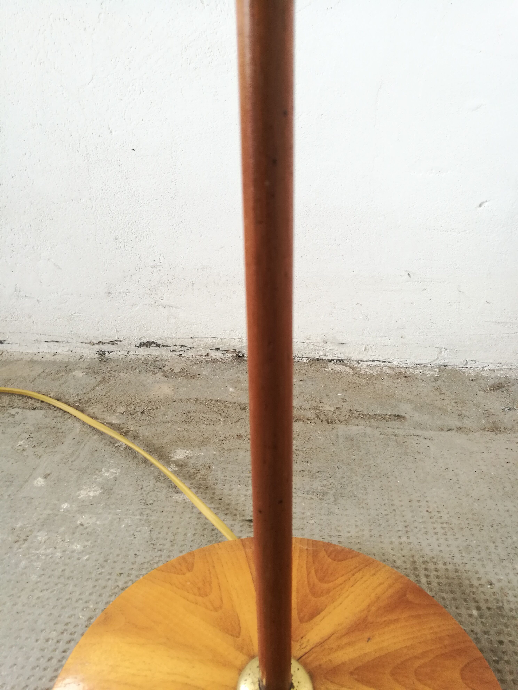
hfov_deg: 51.4
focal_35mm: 27
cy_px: 345
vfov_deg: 65.3
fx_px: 539
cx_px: 259
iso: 200
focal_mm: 4.5
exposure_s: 1/40
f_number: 2.2
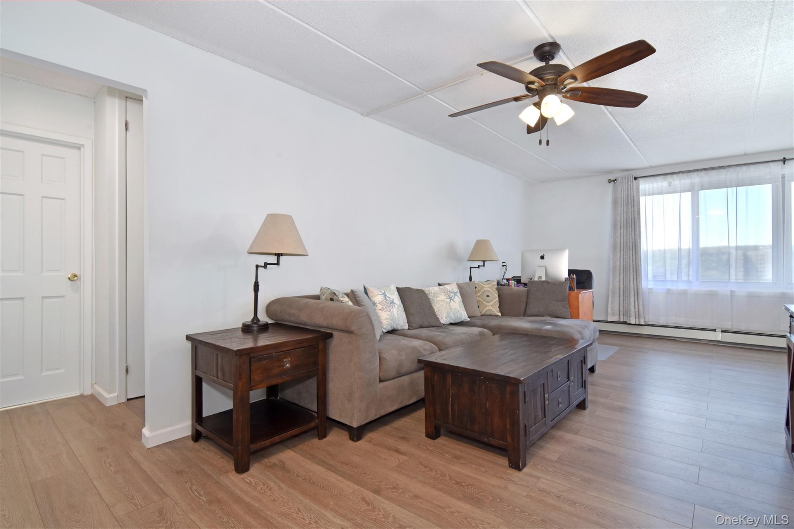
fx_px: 364
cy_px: 264
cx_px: 397
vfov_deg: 72.0
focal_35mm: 16
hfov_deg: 95.0
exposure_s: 1/50
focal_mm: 11
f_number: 14
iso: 640
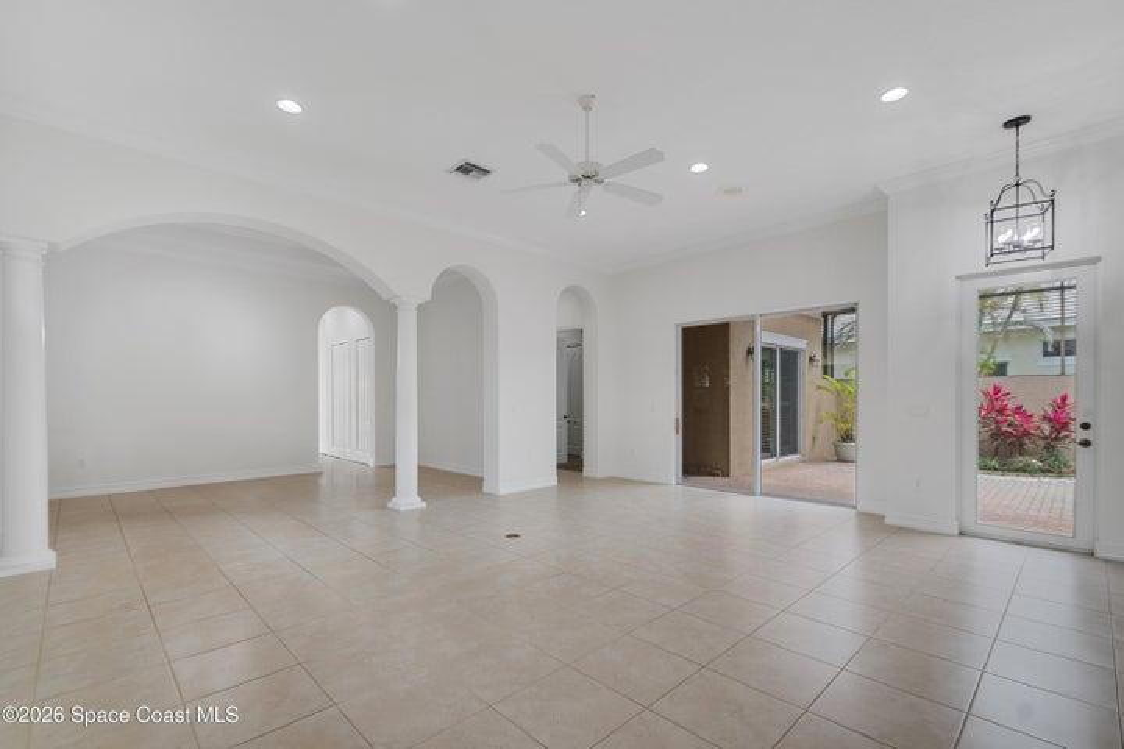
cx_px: 562
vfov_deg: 77.3
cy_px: 374
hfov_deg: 100.4
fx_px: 468
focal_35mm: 15
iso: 320
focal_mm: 10
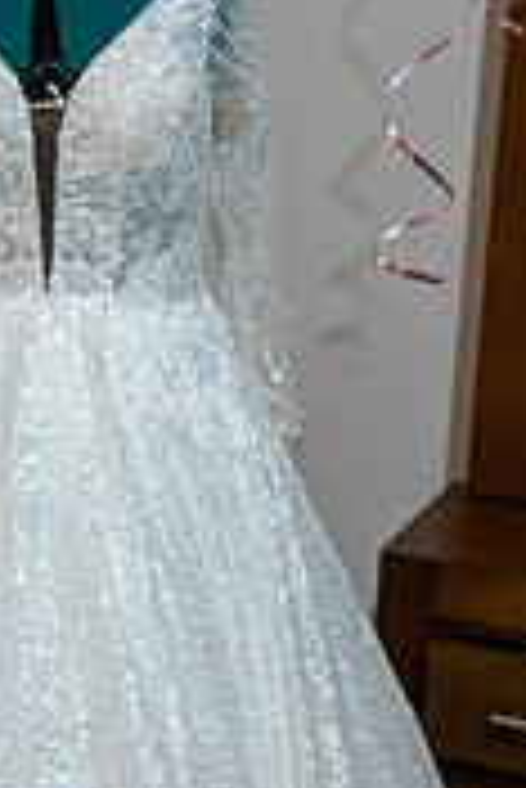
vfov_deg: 22.4
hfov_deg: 15.1
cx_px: 81
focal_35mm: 90
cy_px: 572
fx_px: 1968
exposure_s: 1/125
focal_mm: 35
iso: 1600
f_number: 3.5
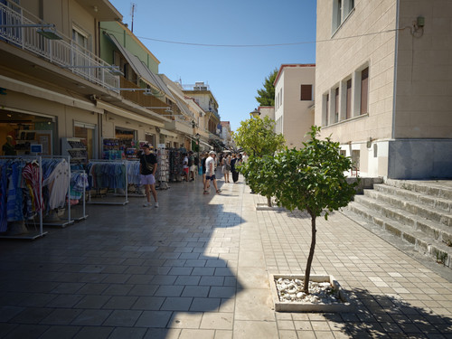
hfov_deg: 73.9
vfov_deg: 58.9
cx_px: 226
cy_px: 170
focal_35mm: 23
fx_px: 300
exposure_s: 1/4324
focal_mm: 8.71
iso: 50
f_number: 1.67
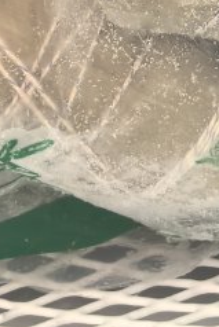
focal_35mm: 126
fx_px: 1148
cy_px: -392
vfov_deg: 13.2
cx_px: 54
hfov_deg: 10.9
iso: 320
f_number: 2.8
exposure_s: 1/50
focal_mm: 5.75
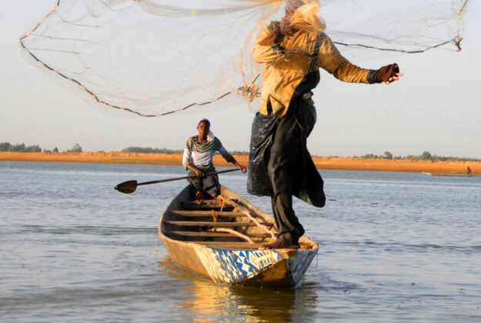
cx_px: 327
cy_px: 67
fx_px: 1847
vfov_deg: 10.0
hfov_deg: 14.8
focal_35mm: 138
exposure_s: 1/2000
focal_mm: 56
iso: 400
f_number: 4.8
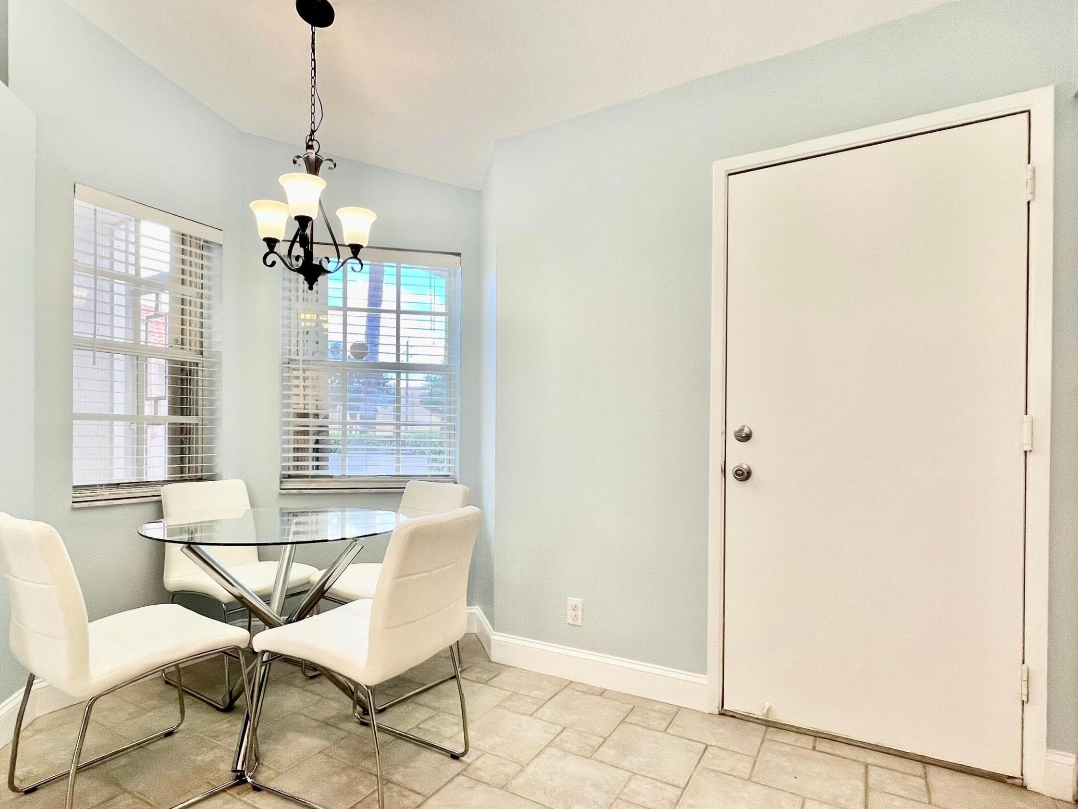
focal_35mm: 18
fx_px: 561
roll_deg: -0.1
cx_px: 487
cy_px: 442
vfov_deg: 71.4
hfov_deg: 87.5
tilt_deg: -0.8
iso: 100
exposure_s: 1/120
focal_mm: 1.57
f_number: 1.8
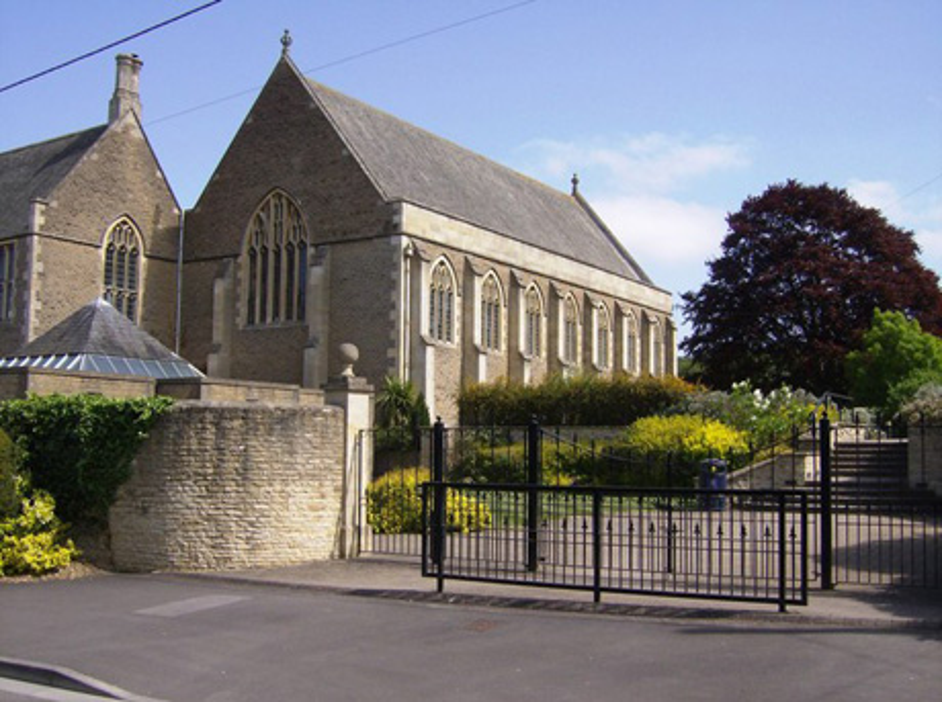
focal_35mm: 36
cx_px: 471
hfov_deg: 51.4
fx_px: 978
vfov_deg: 39.5
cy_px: 351
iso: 100
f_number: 4.7
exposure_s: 1/708
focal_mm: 6
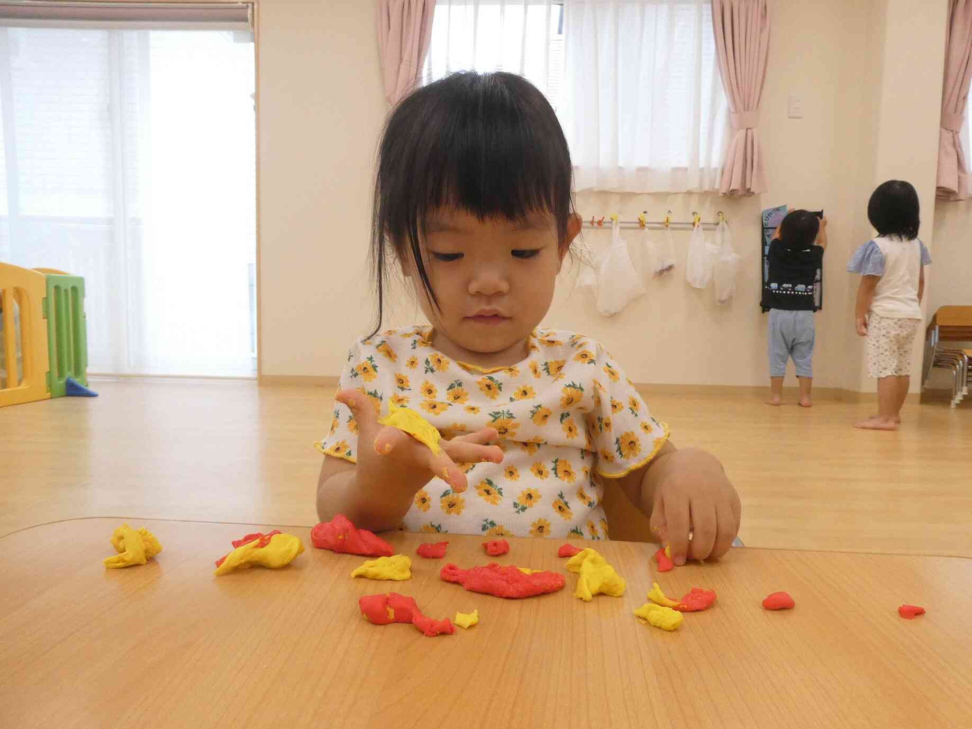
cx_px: 486
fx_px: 674
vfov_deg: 56.8
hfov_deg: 71.6
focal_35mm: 24
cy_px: 364
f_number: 3.3
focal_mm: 4.3
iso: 500
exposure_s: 1/125
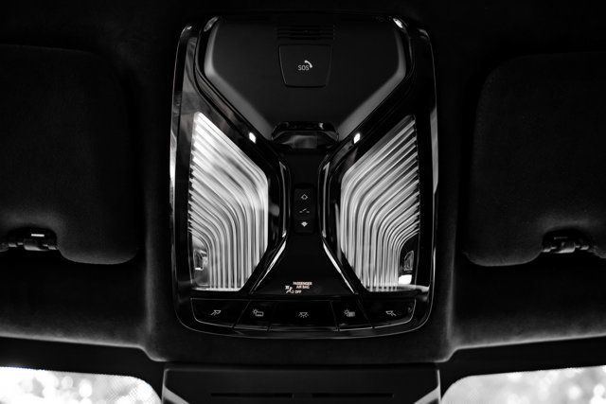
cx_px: 303
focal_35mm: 24
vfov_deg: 53.2
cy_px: 202
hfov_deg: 73.7
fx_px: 404
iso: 800
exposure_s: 1/250
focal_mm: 24
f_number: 2.8
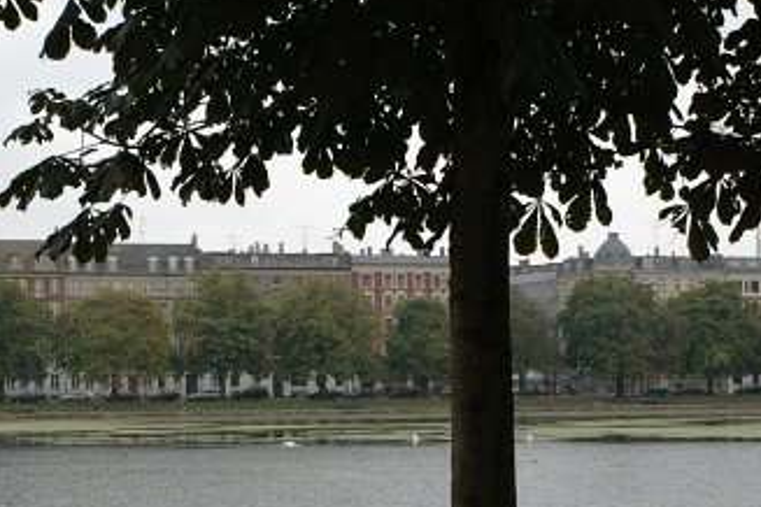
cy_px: 355
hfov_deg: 26.2
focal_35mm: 77
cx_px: 249
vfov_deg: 17.7
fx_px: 1628
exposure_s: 1/250
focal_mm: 28
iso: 800
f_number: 6.7
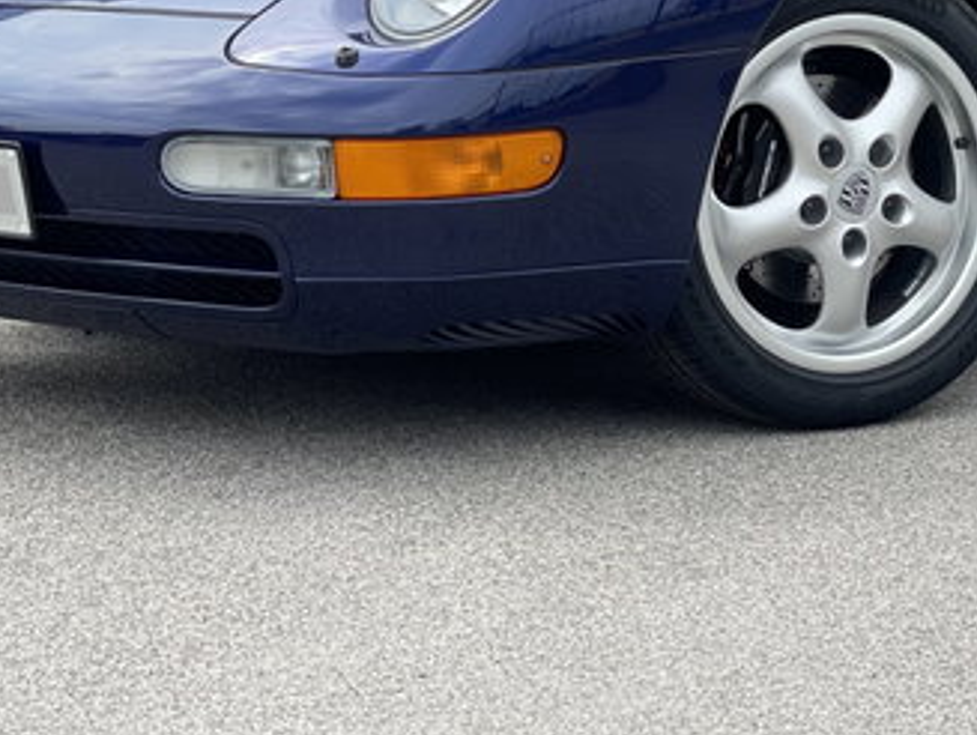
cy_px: -51
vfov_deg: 12.0
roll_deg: +1.1
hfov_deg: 16.0
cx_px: 741
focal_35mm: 122
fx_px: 3447
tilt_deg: -2.7
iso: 32
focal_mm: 6
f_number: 2
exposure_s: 1/872
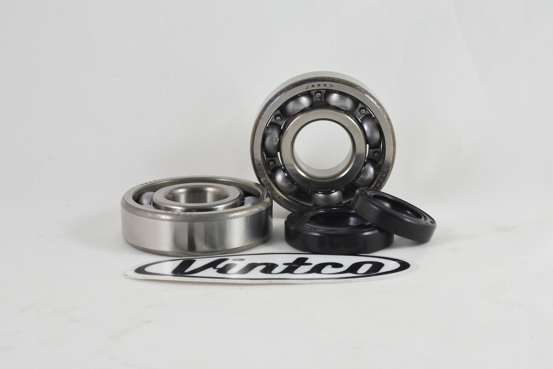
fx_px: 830
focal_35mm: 54
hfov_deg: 36.9
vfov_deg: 25.1
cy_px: 184
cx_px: 276
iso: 640
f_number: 4.8
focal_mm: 20.1
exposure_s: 1/125
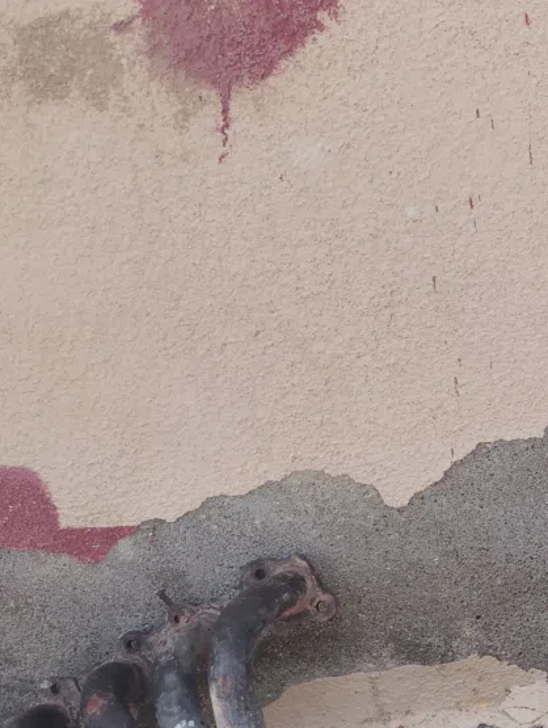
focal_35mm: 71
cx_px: 520
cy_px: 617
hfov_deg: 20.3
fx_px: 1495
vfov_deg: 26.7
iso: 50
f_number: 1.8
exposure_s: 1/775
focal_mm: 4.25
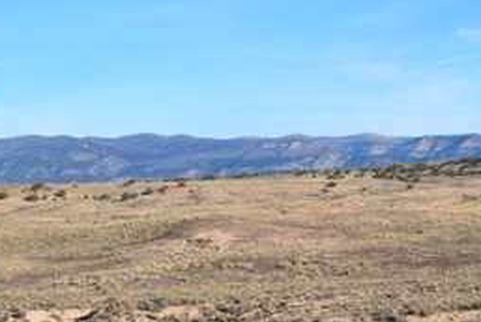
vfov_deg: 12.2
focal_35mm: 112
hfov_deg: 17.7
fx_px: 1498
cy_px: 233
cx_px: 513
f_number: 11
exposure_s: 1/400
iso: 400
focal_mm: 30
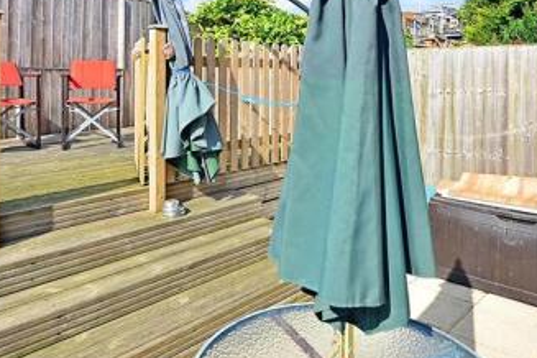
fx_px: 515
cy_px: 69
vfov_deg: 37.0
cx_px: 255
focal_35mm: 34
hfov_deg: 55.1
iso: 200
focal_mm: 11.5
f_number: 5.6
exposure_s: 1/640
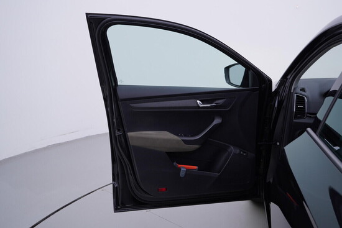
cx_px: 171
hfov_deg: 53.1
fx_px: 342
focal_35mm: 36
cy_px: 114
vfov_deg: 36.9
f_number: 4
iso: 125
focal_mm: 24
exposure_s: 1/80
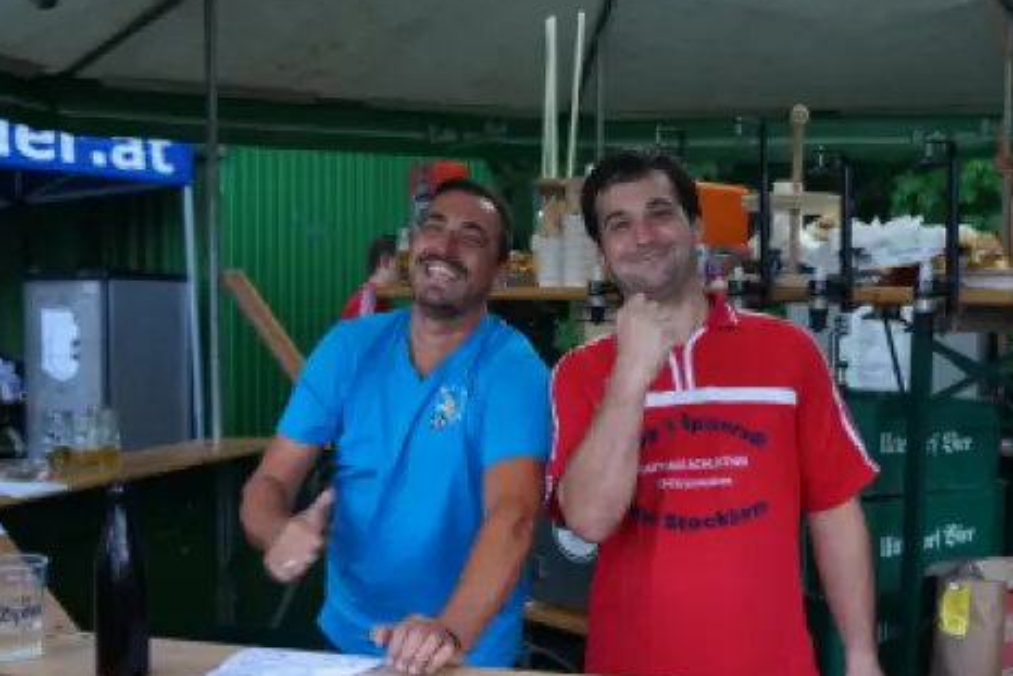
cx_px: 575
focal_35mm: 45
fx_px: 1267
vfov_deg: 29.8
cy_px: 422
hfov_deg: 43.5
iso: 1600
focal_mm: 35
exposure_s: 1/160
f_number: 4
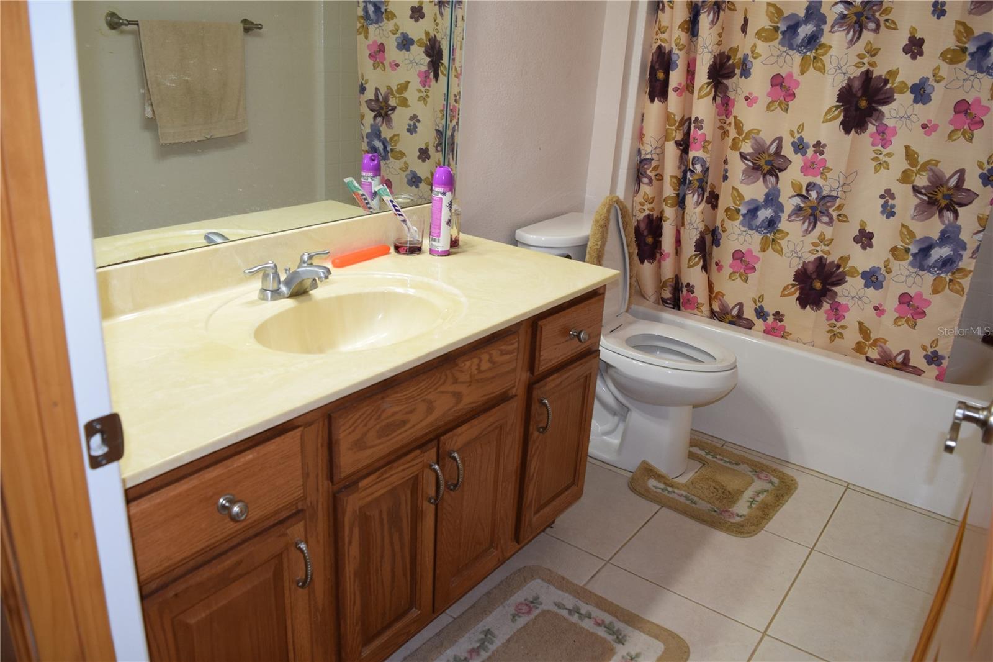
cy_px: 331
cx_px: 496
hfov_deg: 67.4
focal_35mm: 27
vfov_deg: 47.9
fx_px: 745
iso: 800
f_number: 5
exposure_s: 1/100
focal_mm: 18
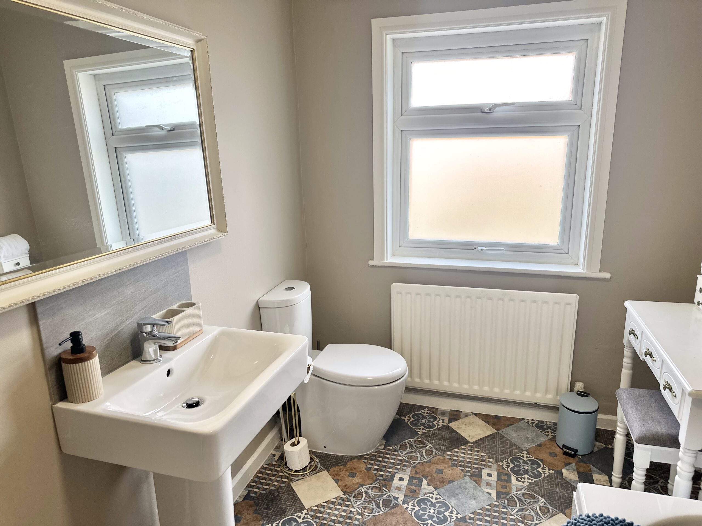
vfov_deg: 56.8
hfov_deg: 71.6
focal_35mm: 24
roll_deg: +2.5
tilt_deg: -12.3
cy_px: 263
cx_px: 351
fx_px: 487
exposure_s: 1/166
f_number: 1.78
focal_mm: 6.86
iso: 80
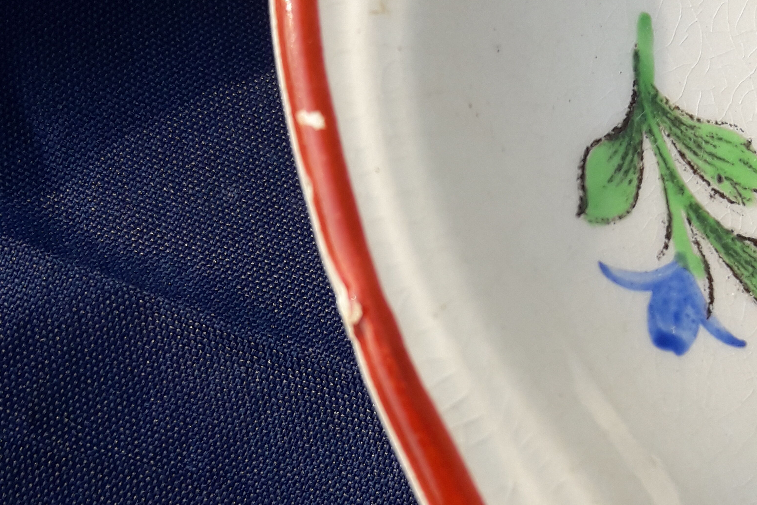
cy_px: 333
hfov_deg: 49.6
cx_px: 379
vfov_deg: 33.9
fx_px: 820
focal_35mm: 39
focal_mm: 3.7
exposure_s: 1/437
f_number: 1.9
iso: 40
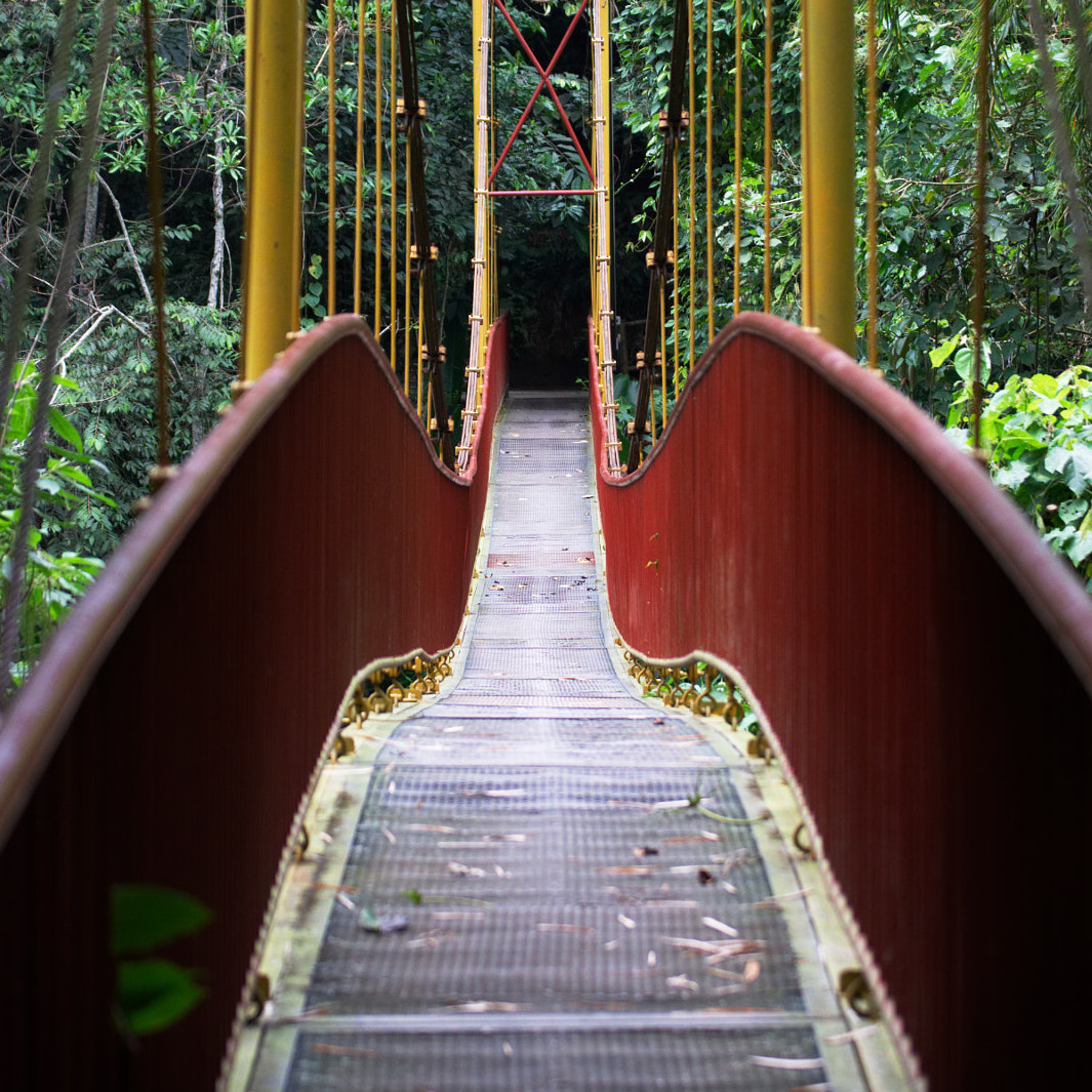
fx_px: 5127
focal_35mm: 144
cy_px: 488
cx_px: 547
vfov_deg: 12.2
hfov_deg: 12.2
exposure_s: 1/1000
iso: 800
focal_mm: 75
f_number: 4
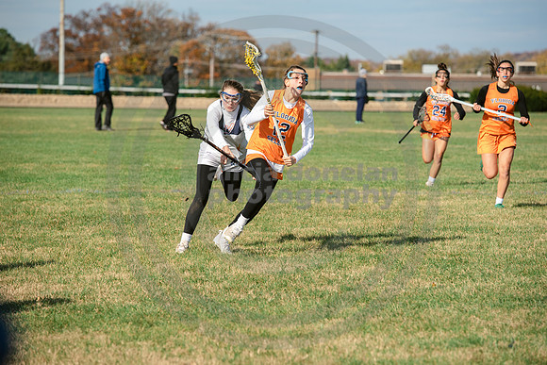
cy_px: 182
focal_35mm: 200
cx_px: 274
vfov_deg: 6.9
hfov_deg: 10.3
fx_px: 3039
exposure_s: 1/1600
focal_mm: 200
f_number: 5.6
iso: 250
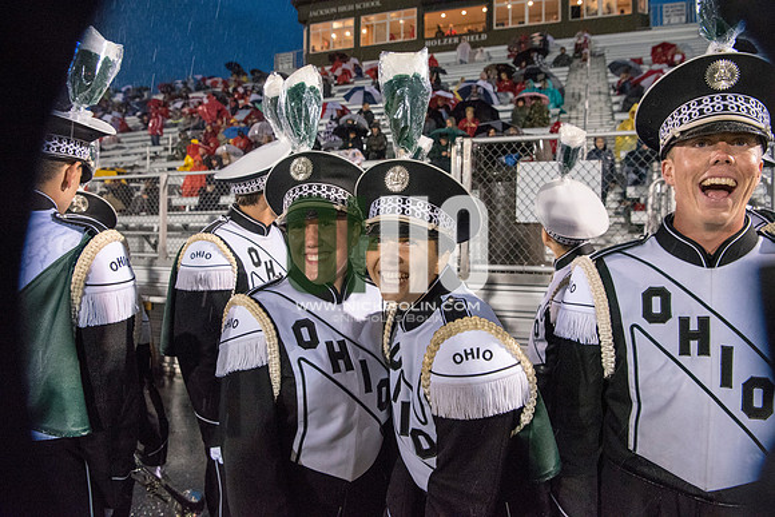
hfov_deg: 73.7
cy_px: 258
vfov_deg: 53.2
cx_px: 388
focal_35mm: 24
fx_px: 517
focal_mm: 24
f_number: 5.6
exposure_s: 1/200
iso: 5000
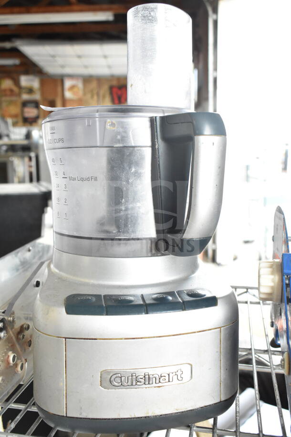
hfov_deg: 38.4
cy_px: 218
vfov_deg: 55.1
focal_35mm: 34
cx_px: 146
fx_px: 418
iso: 1600
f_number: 6.3
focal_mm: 23
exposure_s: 1/160
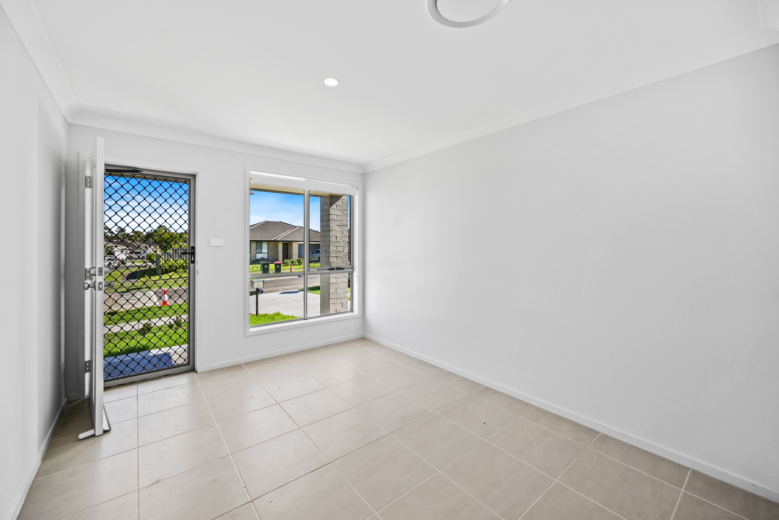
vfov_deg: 81.3
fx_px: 303
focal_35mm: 14
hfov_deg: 104.2
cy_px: 260
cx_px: 390
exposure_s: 1/40
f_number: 4
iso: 100
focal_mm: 14
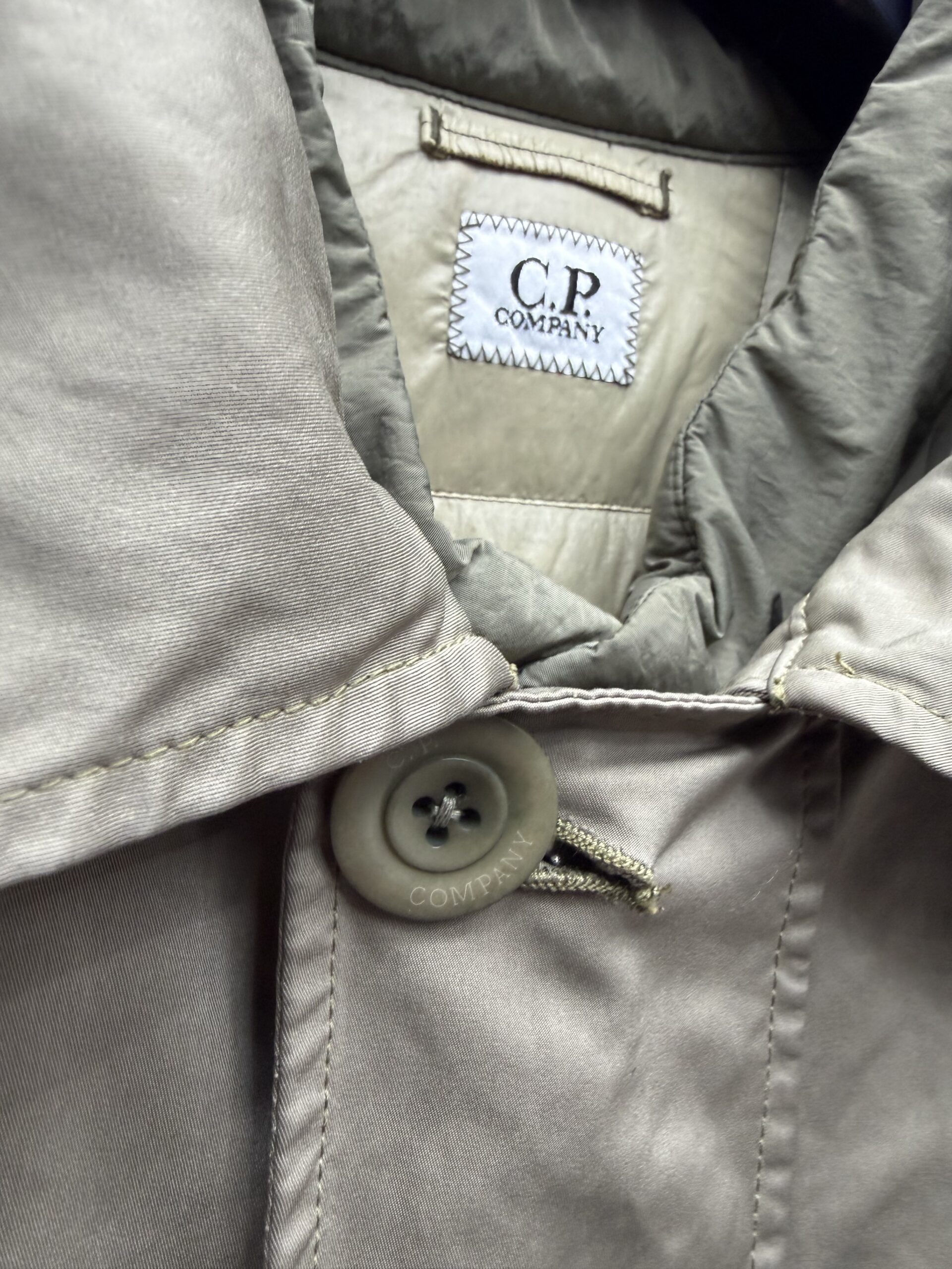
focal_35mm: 24
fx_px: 880
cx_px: 476
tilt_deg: -0.8
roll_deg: -2.4
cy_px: 634
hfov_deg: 56.8
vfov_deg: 71.6
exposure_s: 1/50
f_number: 2.2
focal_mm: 2.22
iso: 250
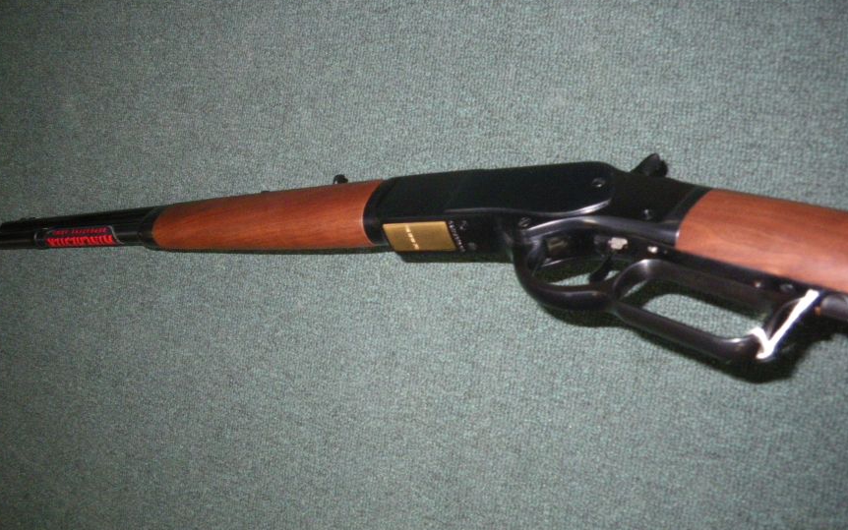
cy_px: 256
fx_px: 717
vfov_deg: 40.6
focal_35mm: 31
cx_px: 413
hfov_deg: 61.2
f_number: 3.5
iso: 400
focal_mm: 5
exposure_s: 1/50
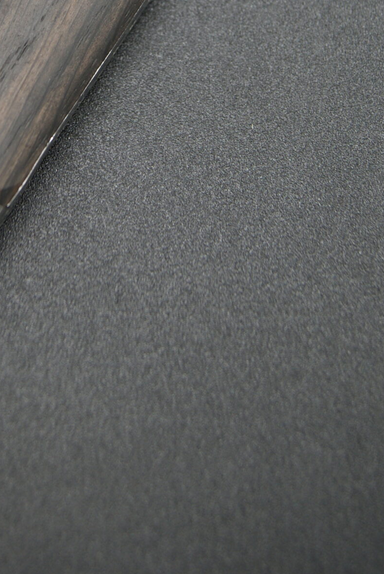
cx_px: 94
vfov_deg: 21.3
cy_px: -41
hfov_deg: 15.0
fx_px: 1452
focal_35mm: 91
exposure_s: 1/50
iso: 100
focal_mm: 28
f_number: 4.5
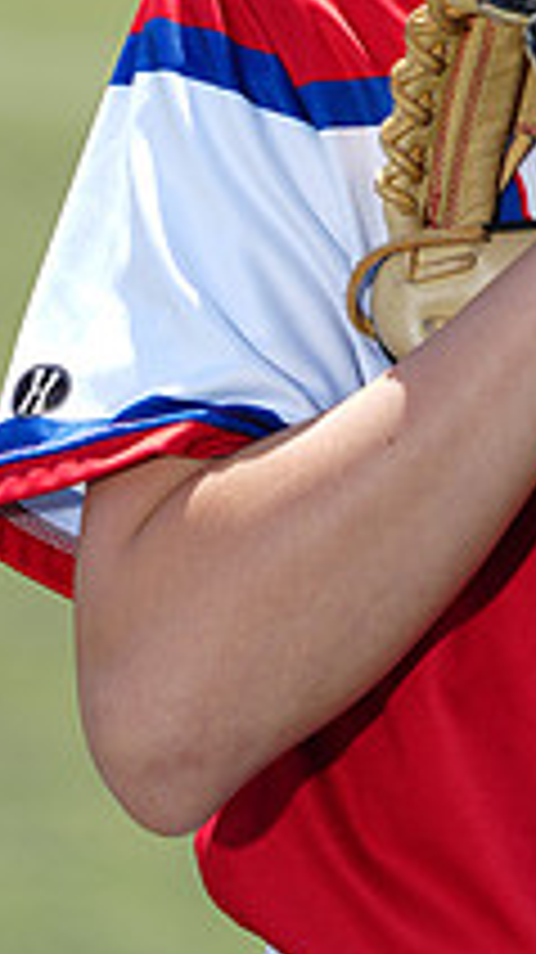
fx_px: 14501
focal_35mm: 573
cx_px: 750
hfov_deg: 2.1
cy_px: -212
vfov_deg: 3.8
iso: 50
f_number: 5
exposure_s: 1/250
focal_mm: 200
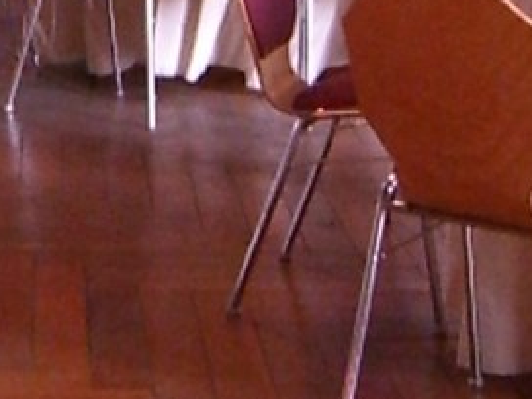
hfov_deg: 13.5
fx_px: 2198
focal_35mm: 143
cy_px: -338
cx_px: -70
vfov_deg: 9.8
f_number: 2.7
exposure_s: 1/60
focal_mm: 6.2
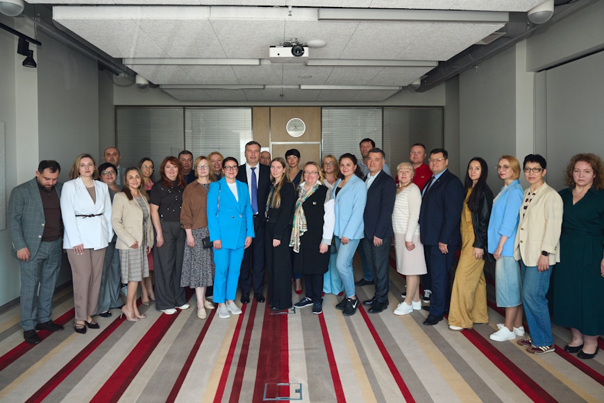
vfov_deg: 53.1
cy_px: 202
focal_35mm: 24
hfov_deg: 73.7
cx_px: 302
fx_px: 403
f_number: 5.6
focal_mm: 24
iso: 3200
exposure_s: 1/160
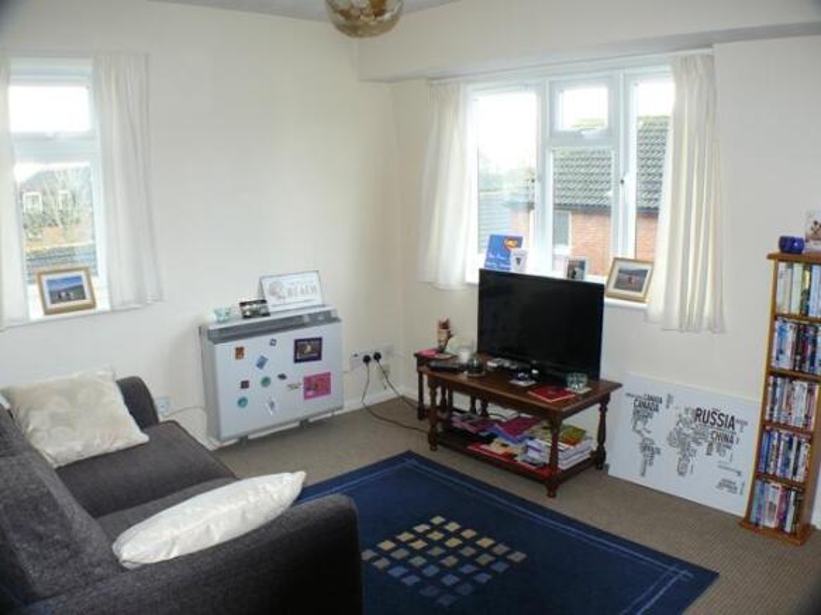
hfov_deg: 51.4
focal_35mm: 36
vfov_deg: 39.6
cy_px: 308
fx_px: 854
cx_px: 410
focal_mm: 6
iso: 100
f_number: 2.8
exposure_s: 1/25
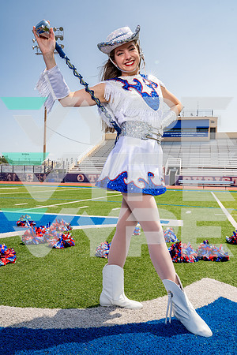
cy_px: 178
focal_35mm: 34
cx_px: 118
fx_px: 336
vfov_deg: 55.8
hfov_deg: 38.9
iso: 200
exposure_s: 1/250
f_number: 11
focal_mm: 34
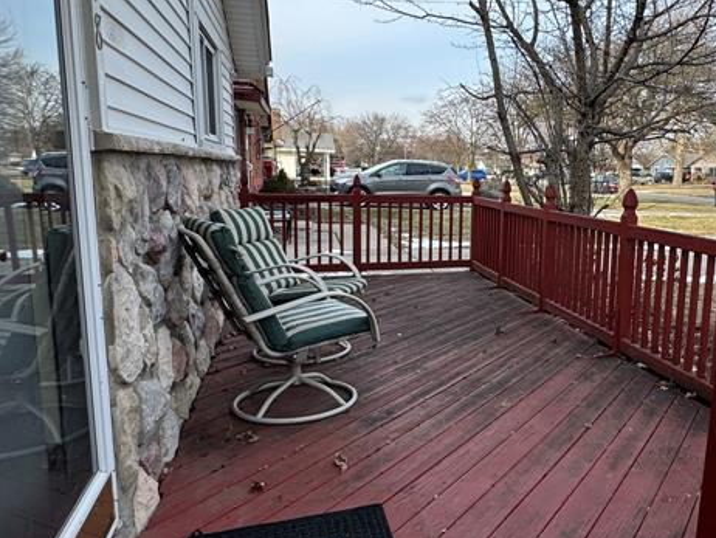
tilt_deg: -9.1
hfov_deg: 55.3
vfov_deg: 45.5
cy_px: 259
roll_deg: -0.6
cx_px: 544
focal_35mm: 31
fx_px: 642
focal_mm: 2.22
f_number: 2.2
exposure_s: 1/687
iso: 40
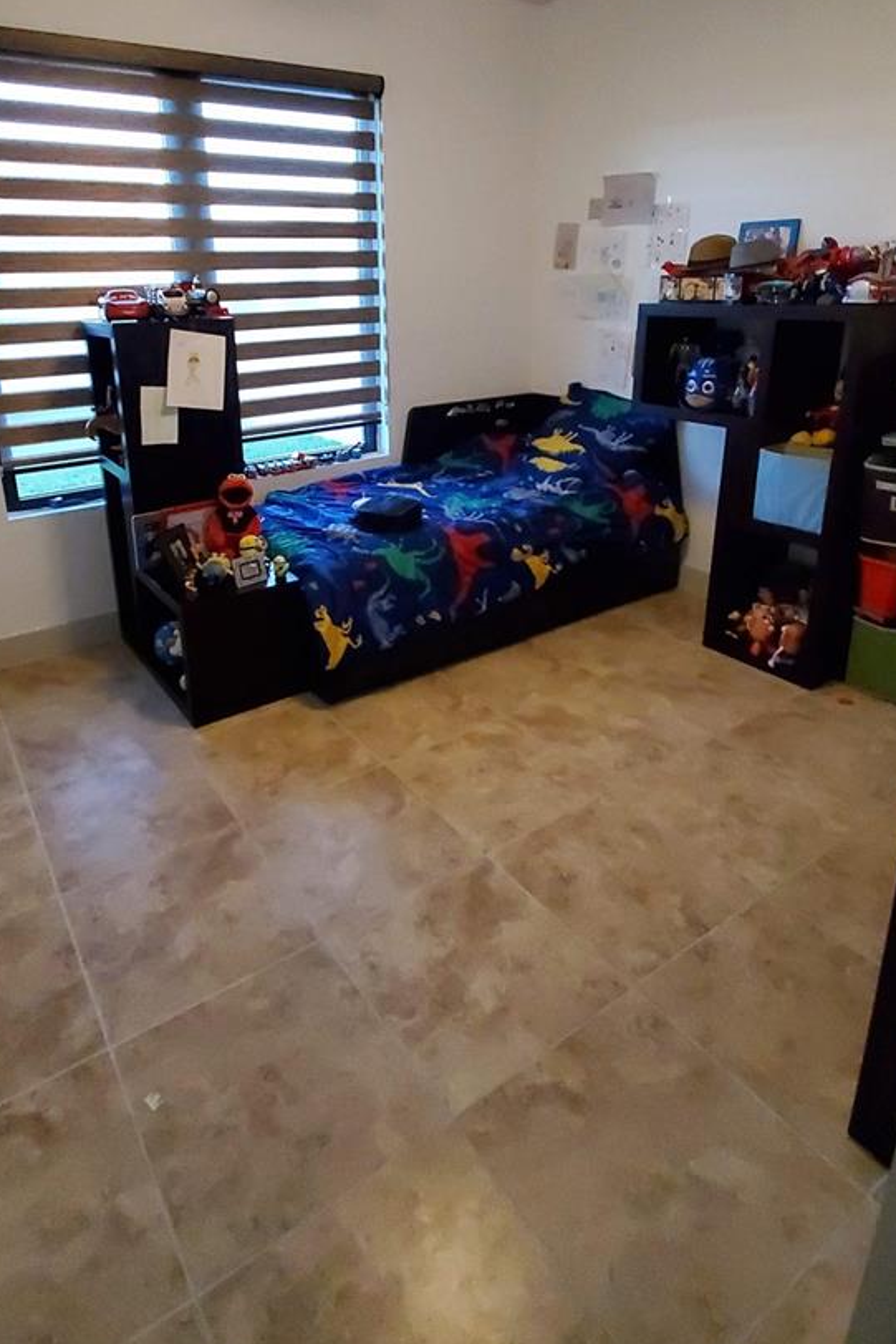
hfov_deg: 61.7
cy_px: 499
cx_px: 389
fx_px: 746
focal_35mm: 20
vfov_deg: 82.3
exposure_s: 1/24
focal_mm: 1.8
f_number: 2.2
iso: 800
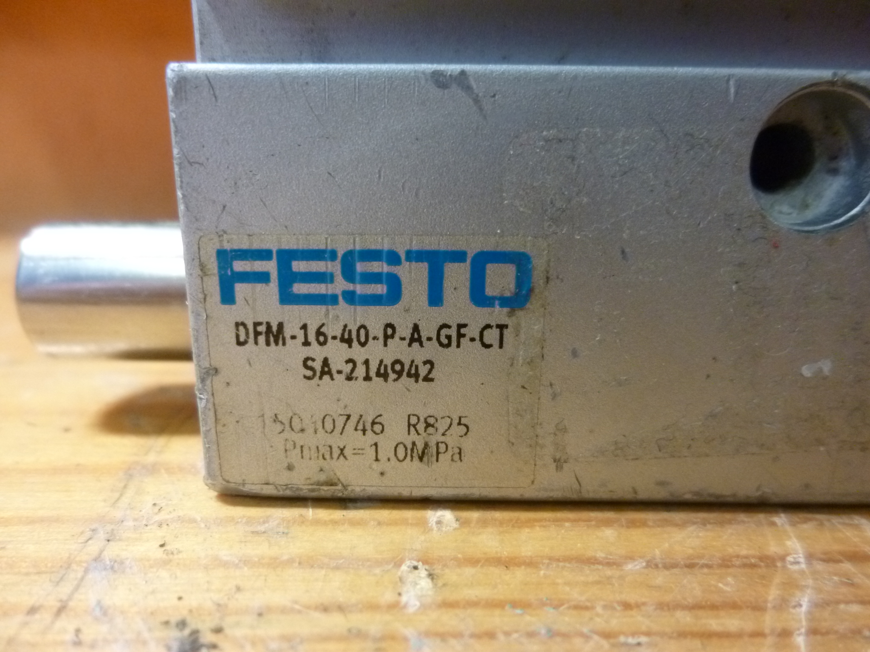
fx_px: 628
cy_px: 326
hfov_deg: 69.4
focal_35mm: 25
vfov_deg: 54.9
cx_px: 435
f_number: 3.1
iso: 400
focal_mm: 4.5
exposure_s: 1/20
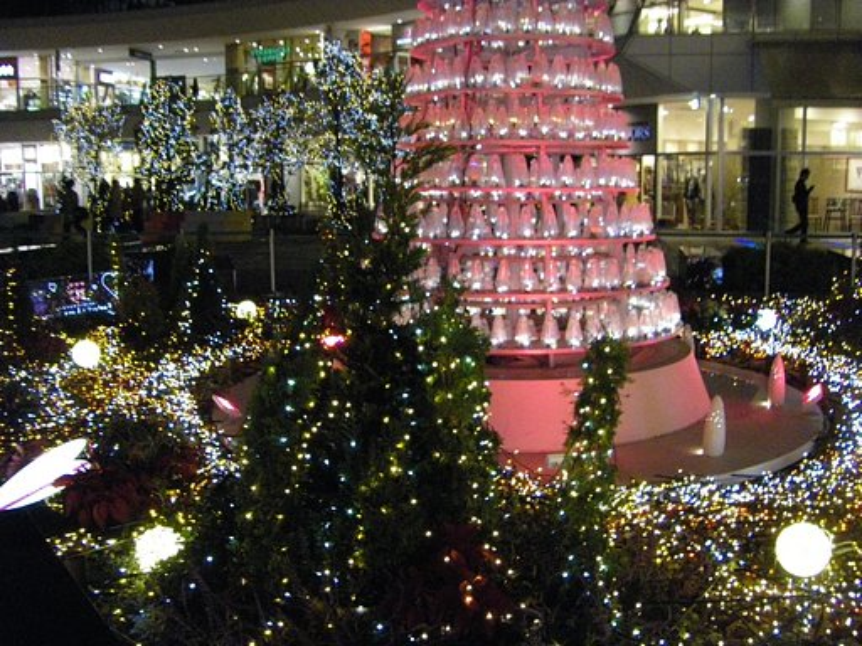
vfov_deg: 37.7
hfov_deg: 49.0
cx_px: 431
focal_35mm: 38
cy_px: 323
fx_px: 946
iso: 800
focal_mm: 6.3
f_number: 3.5
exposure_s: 1/30
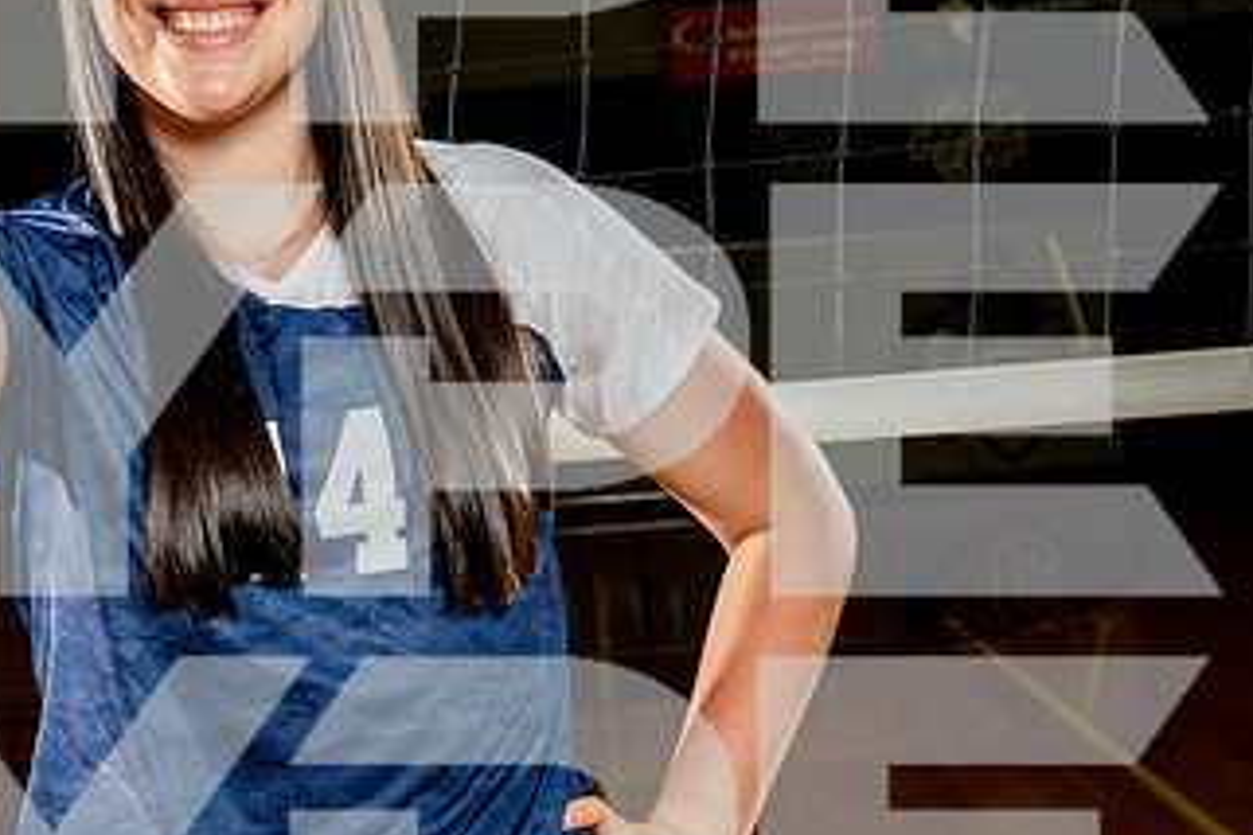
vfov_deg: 18.7
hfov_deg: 27.1
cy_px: 386
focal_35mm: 73
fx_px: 2541
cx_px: 225
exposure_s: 1/250
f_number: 8
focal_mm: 38
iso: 1000
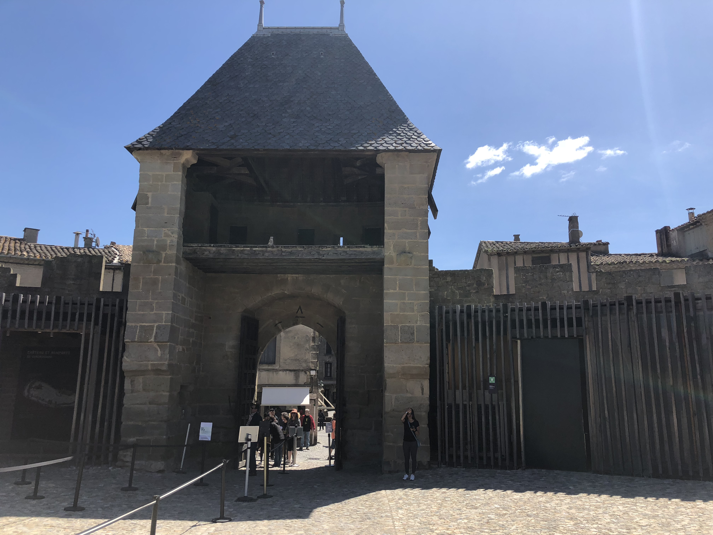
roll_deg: +0.4
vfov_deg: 49.7
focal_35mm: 28
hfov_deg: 63.4
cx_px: 356
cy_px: 268
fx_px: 577
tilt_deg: +12.1
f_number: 1.8
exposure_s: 1/1656
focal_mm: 4
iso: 20
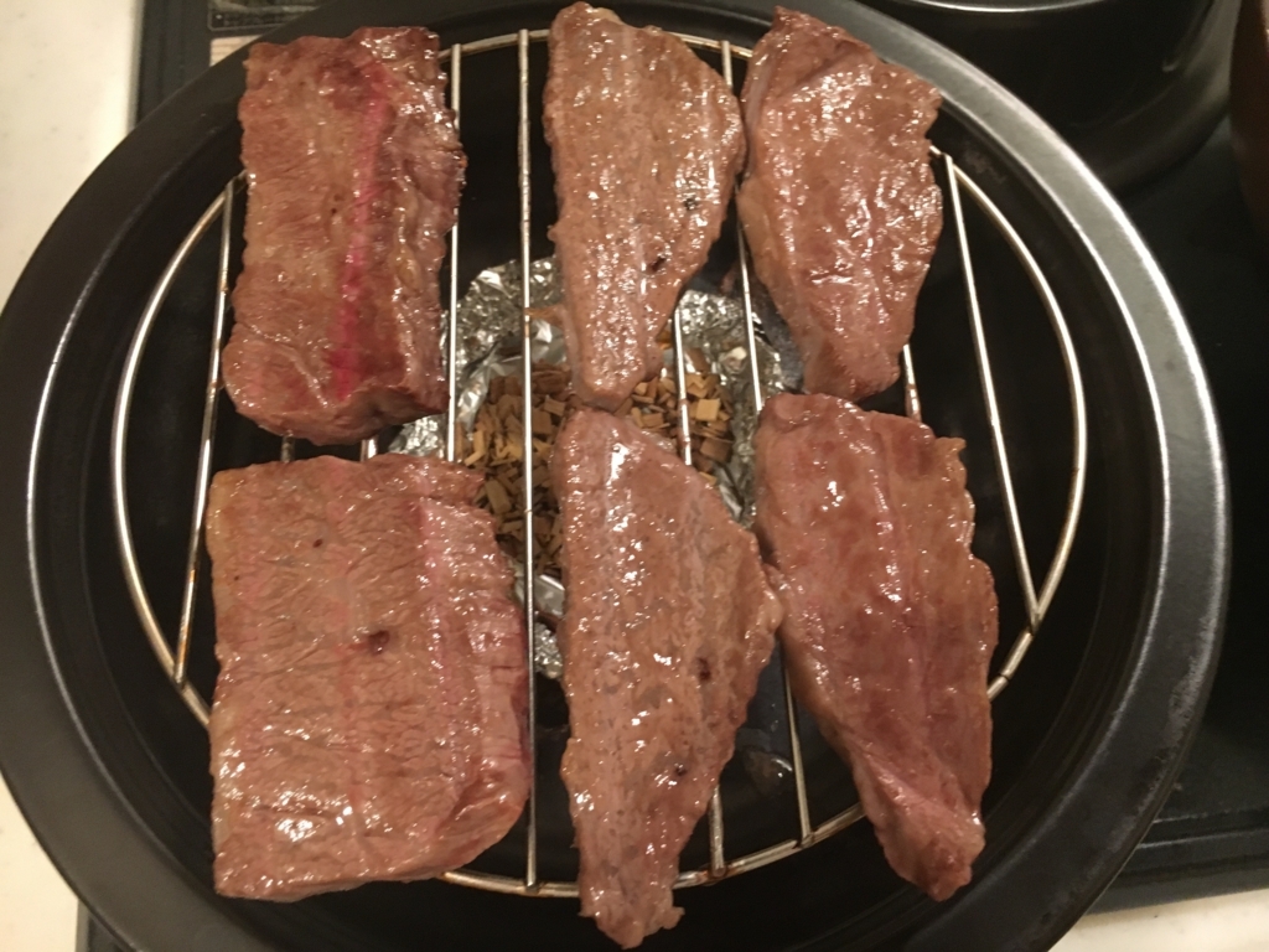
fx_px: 1063
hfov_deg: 61.7
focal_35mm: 29
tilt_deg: -68.3
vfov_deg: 48.2
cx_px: 634
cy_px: 476
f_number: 2.2
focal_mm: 4.15
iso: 200
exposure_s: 1/20
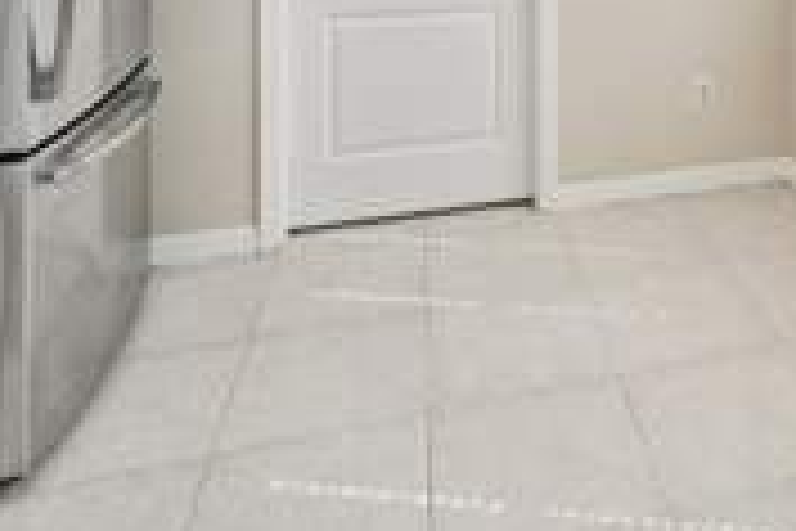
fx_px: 840
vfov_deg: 28.4
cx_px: 702
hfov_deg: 46.3
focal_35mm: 38
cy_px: -169
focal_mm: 14
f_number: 8
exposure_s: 1/500
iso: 400
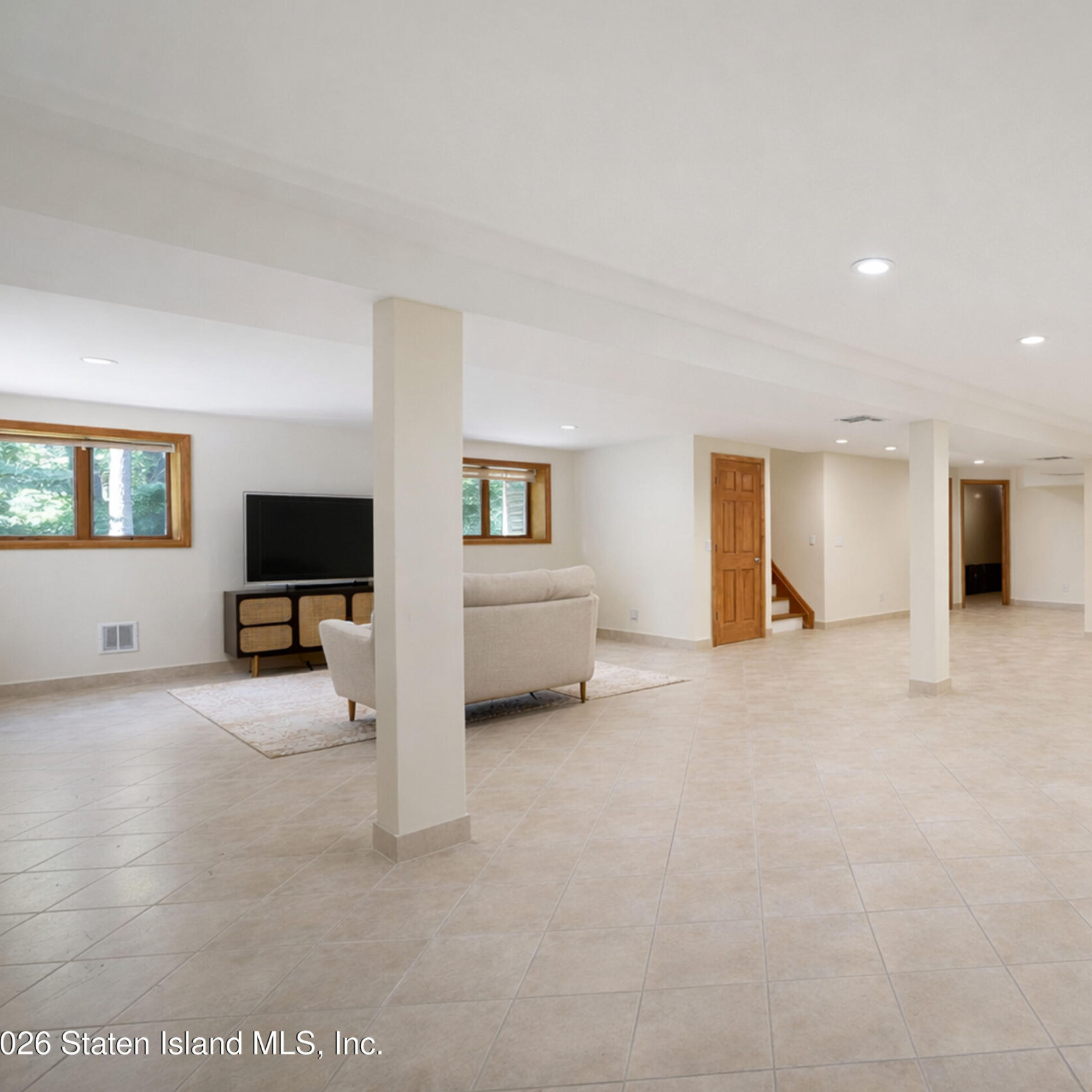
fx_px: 773
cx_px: 798
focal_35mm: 22
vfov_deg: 70.5
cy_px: 532
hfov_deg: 66.7
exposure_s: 1/160
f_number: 4
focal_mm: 16.5
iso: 1600
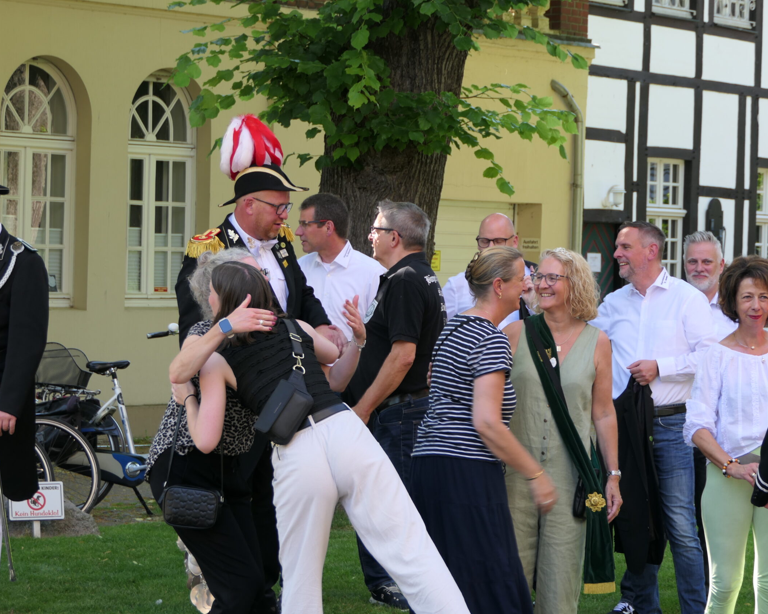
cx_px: 384
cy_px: 309
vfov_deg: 13.0
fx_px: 2705
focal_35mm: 119
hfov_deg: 16.2
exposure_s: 1/80
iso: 125
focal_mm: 38.4
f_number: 4.2
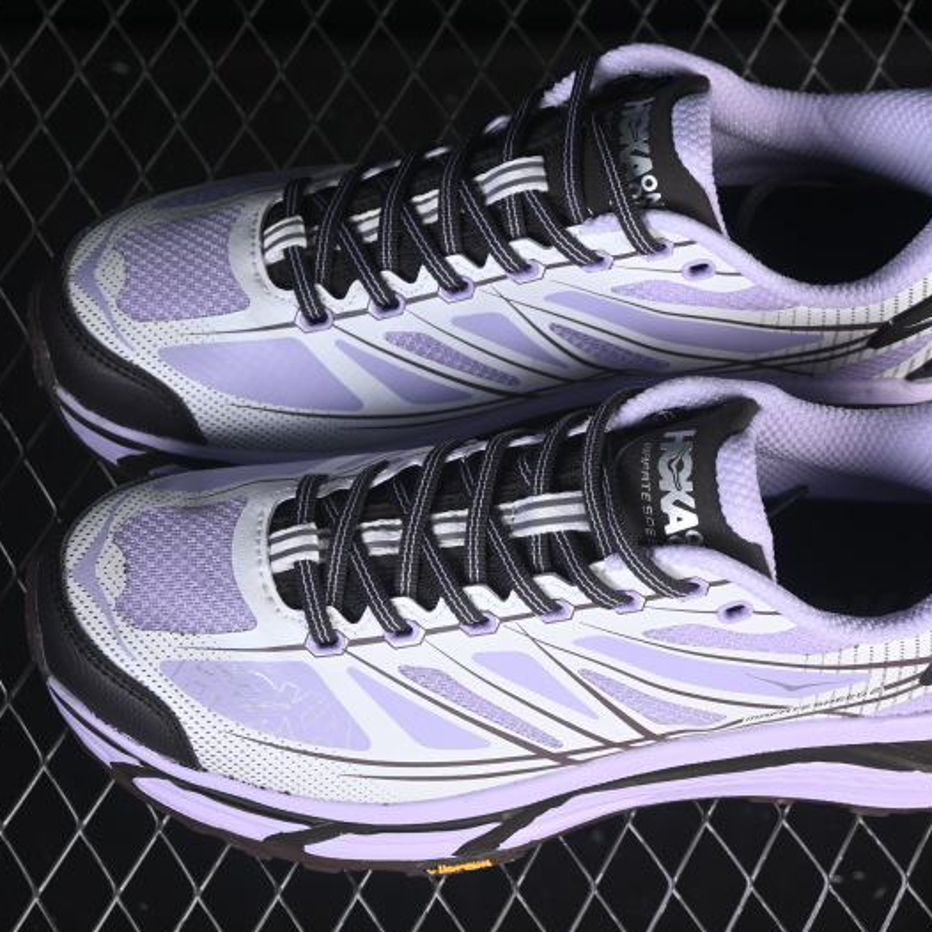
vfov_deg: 17.9
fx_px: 2955
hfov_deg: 17.9
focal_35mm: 97
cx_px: 571
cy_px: 467
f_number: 7.1
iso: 160
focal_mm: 50
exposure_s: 1/80
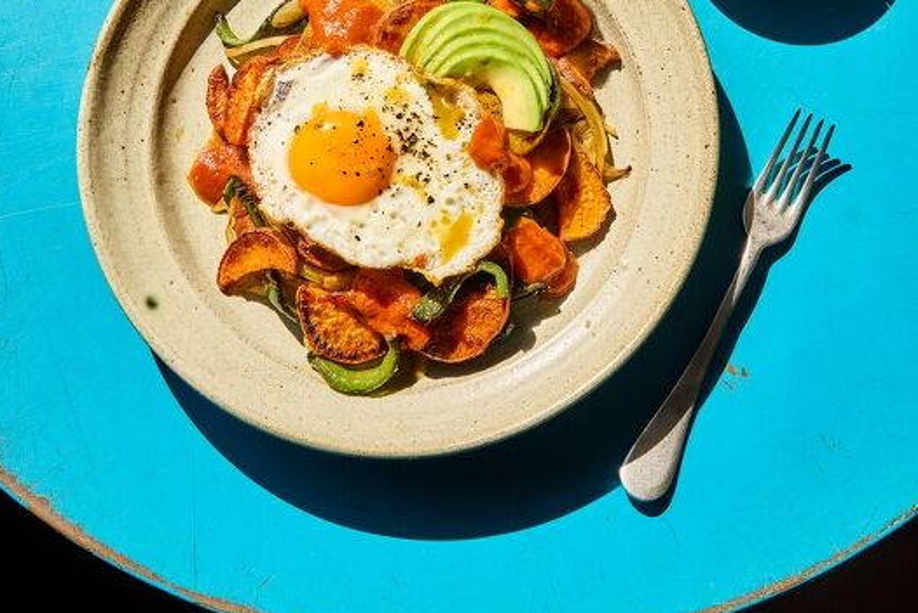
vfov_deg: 17.5
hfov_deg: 26.6
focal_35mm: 76
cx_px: 455
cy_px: -14
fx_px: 1938
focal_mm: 50
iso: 500
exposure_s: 1/500
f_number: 8
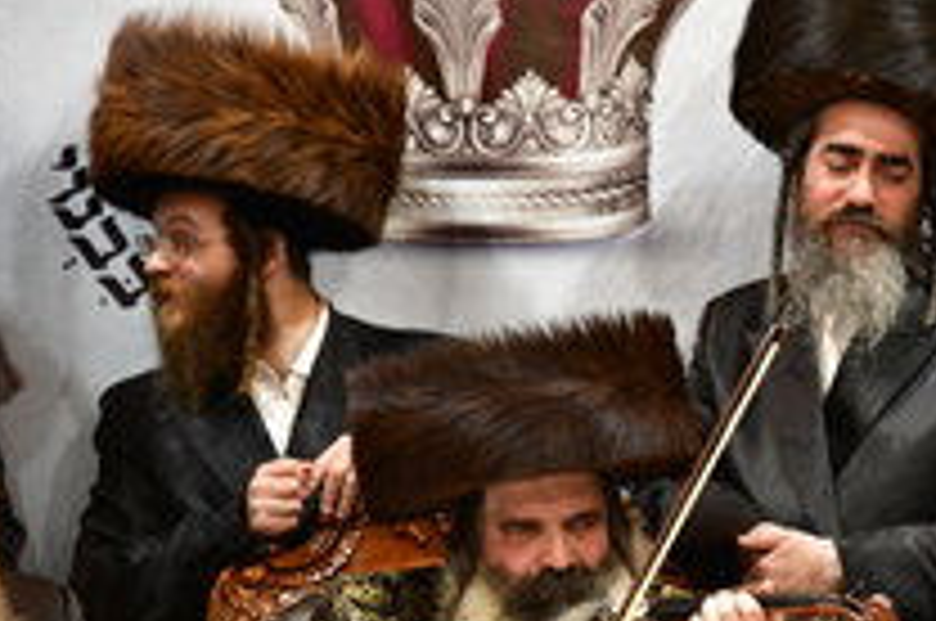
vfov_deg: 3.7
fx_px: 9501
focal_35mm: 366
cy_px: 484
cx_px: 594
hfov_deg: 5.6
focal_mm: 190
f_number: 5.6
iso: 1600
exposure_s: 1/100
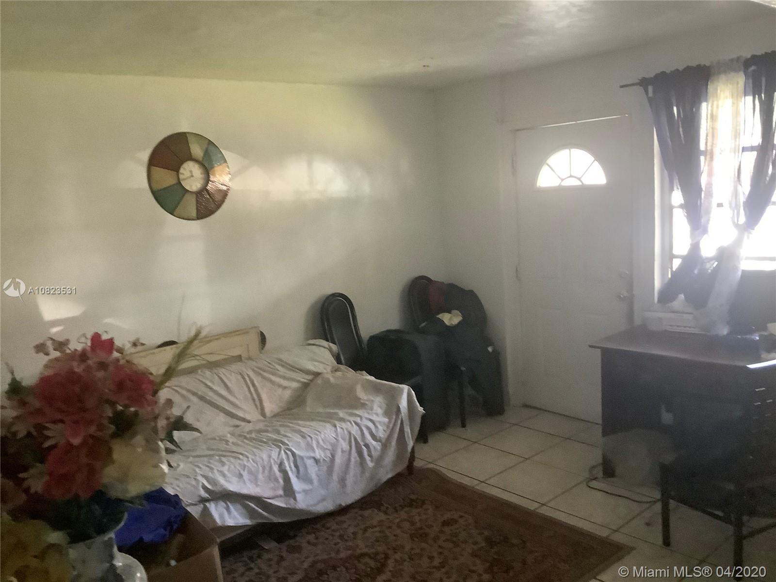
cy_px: 291
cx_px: 388
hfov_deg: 58.4
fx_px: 695
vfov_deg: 45.4
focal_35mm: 31
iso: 640
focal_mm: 3.3
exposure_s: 1/30
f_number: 2.4
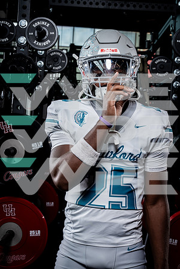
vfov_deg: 28.8
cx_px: 90
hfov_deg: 19.5
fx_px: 525
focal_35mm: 70
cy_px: 134
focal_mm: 70
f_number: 9
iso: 640
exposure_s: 1/250
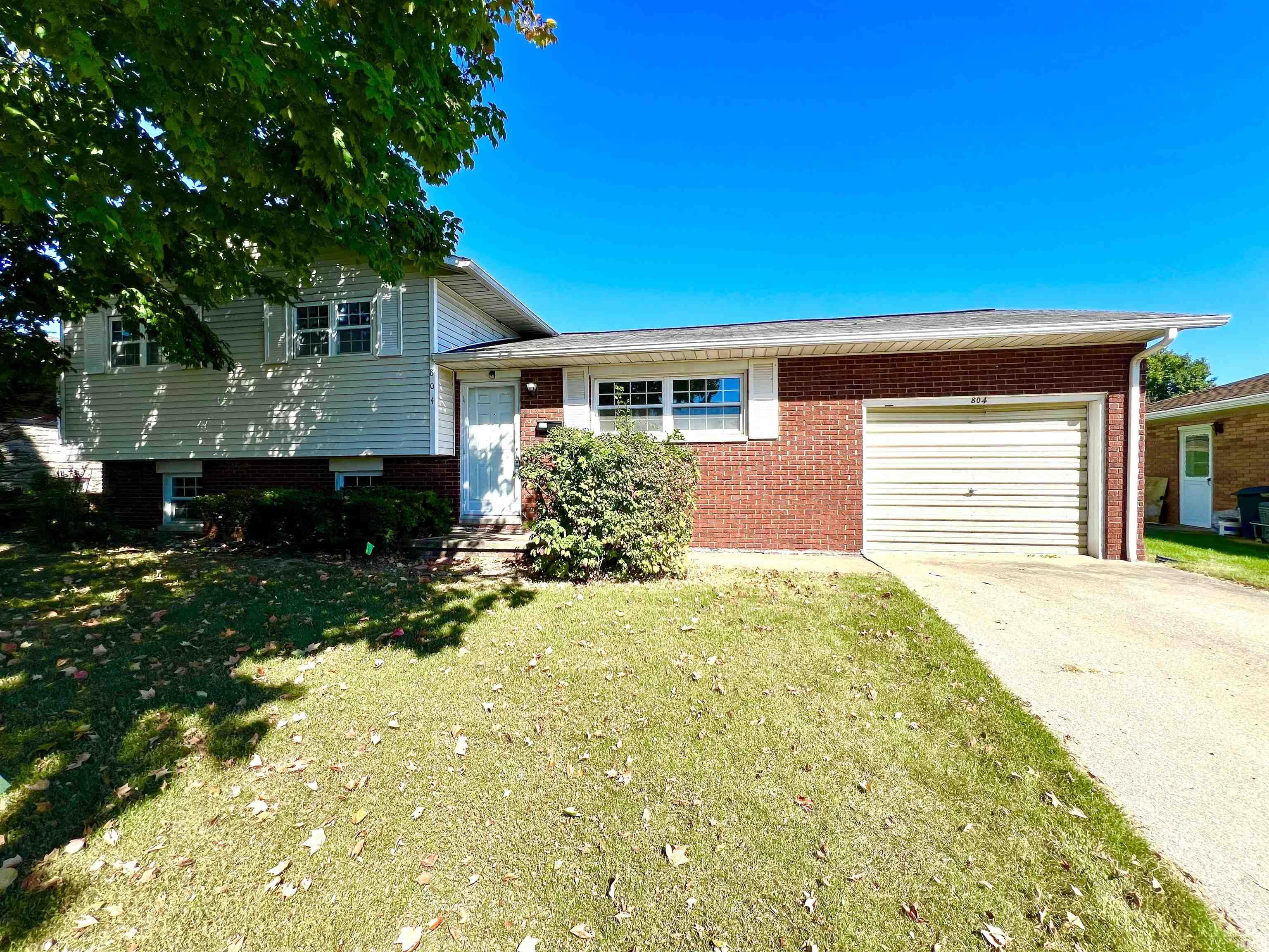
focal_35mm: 13
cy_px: 476
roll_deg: +0.3
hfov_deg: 106.2
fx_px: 477
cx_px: 634
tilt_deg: +0.4
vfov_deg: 89.9
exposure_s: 1/1107
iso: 32
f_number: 1.8
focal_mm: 1.57
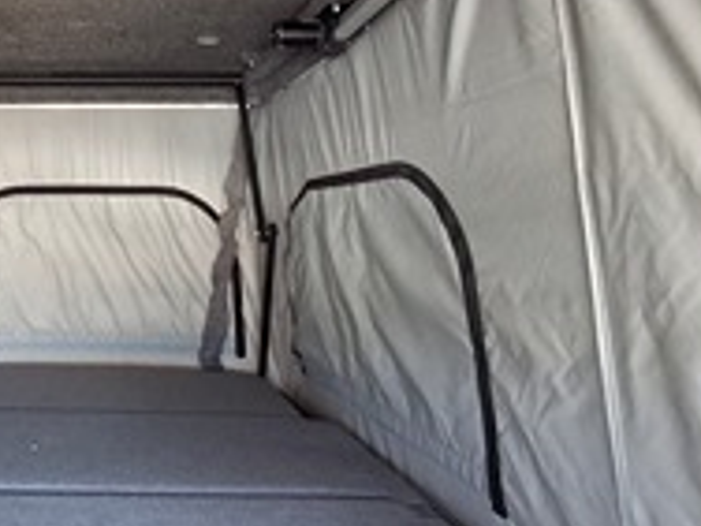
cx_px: 71
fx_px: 689
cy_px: 160
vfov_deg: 41.1
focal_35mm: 34
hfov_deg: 48.3
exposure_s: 1/40
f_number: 2.2
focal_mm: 1.64
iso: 160
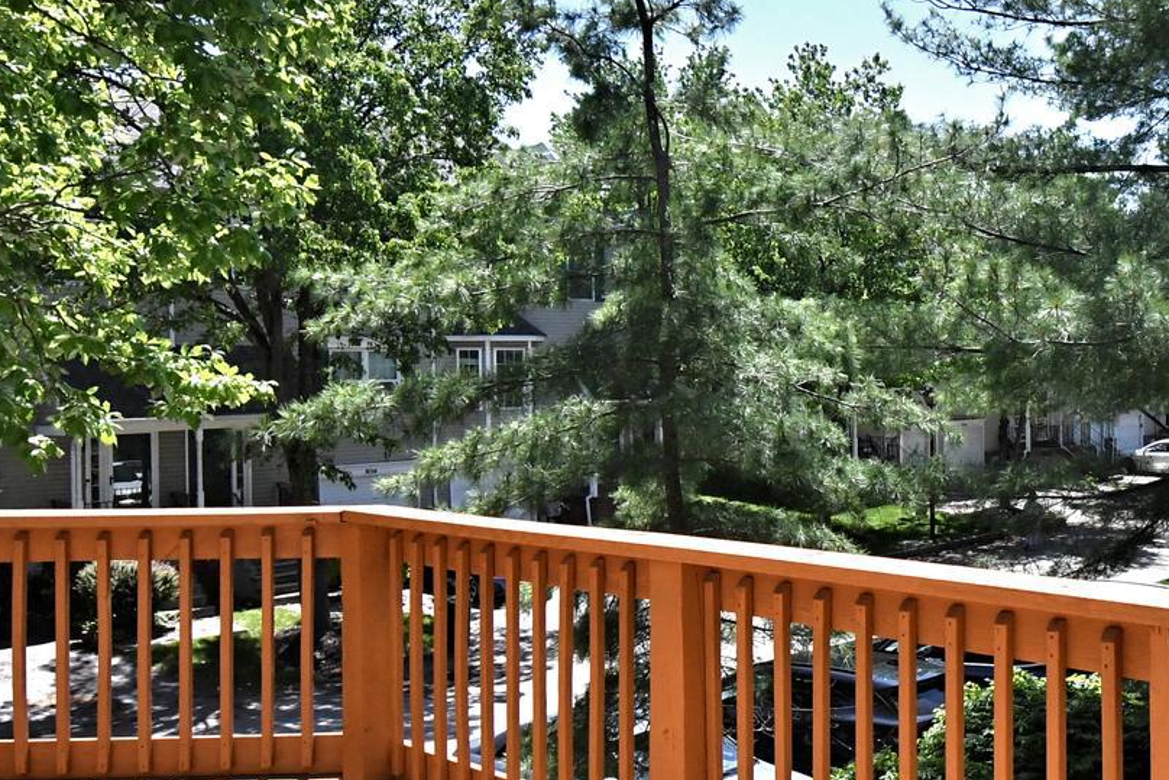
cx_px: 883
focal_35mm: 38
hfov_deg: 48.6
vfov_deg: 35.1
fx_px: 1234
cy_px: 383
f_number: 6.3
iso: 2500
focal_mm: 10
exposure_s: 1/5000
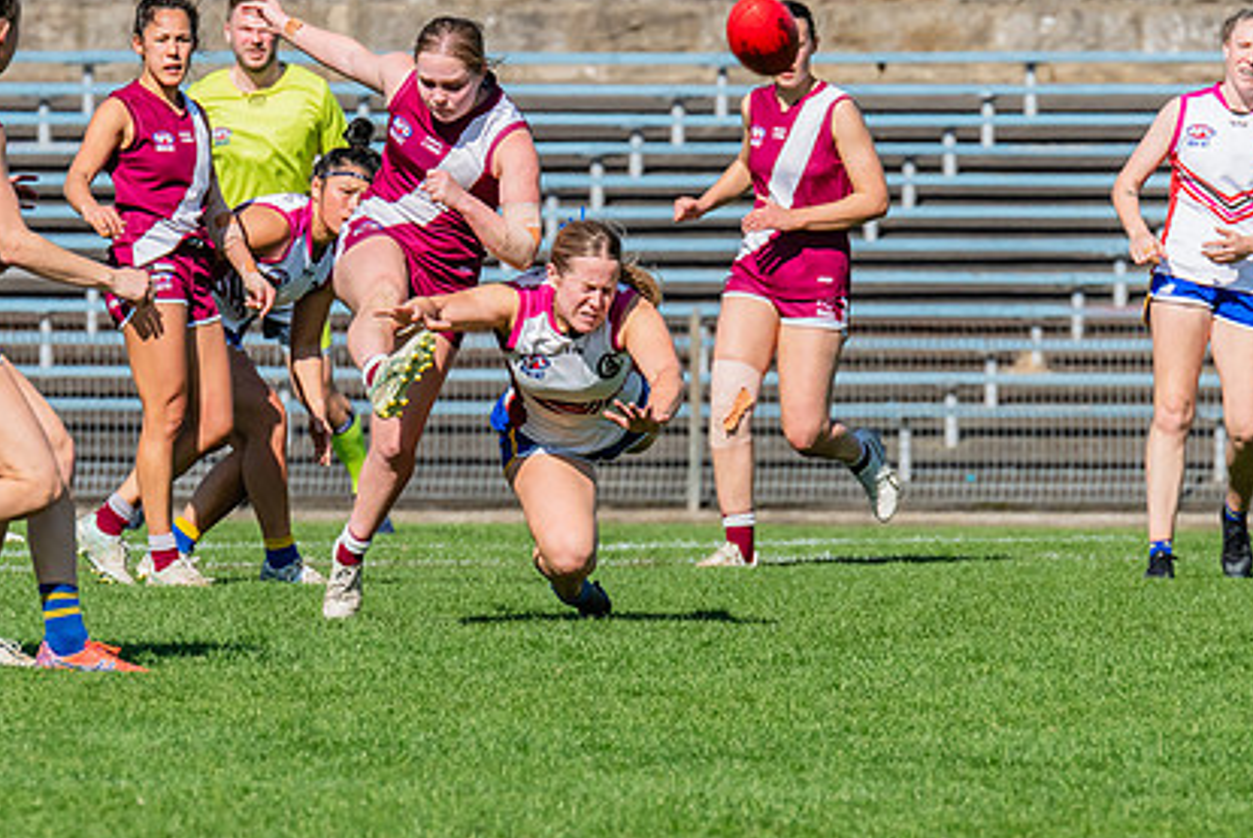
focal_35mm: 739
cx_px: 709
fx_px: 25748
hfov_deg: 2.8
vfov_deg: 1.9
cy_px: 286
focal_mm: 420
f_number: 11
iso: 800
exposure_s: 1/1250
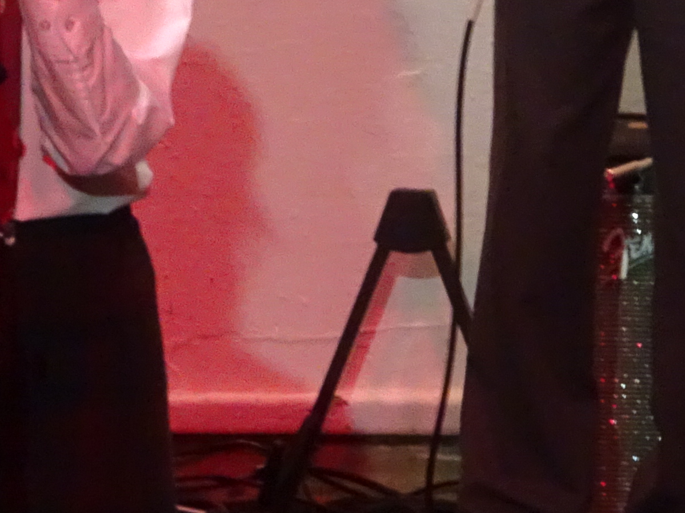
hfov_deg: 2.4
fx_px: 16166
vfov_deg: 1.8
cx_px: -29
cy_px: 221
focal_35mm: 817
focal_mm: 34.17
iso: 800
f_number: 6.3
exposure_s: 1/40
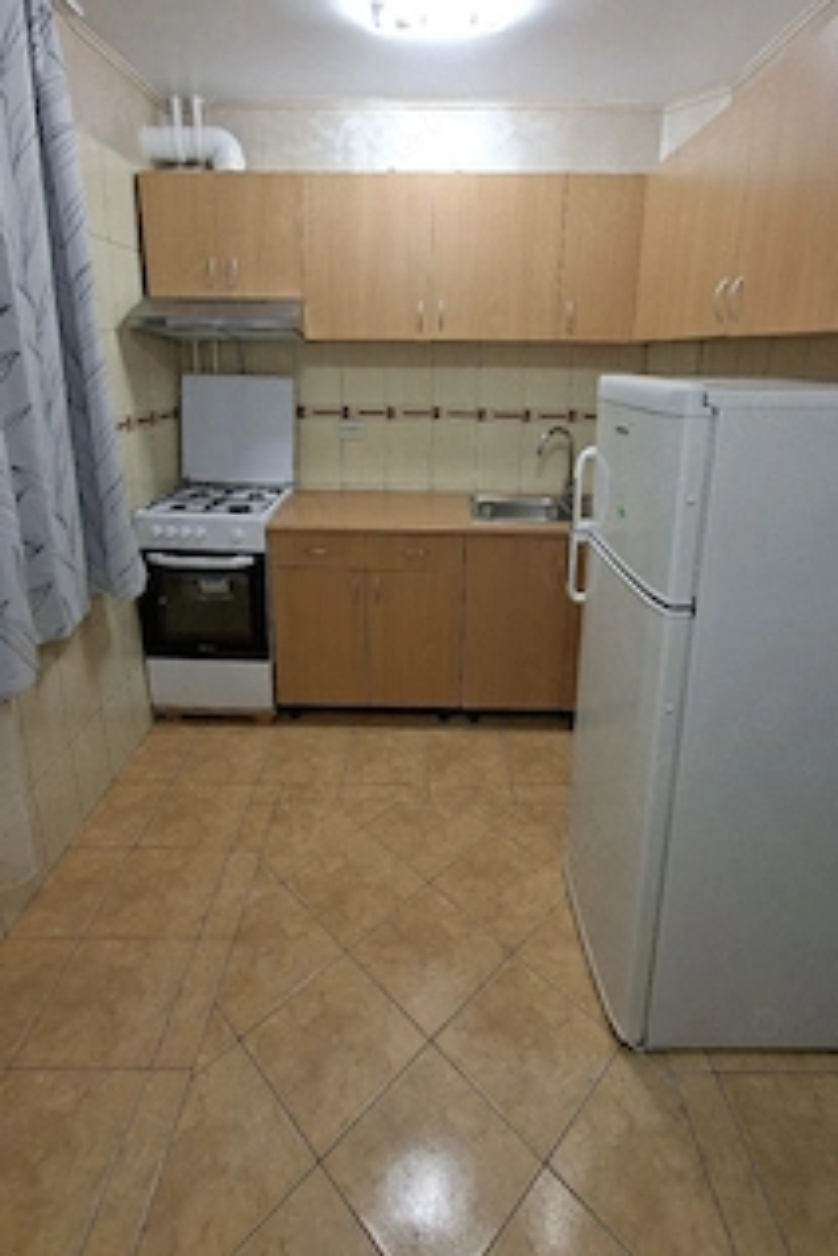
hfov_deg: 70.4
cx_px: 427
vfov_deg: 92.5
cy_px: 529
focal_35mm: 17
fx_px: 594
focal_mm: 1.74
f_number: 2.2
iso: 50
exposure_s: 1/60.2
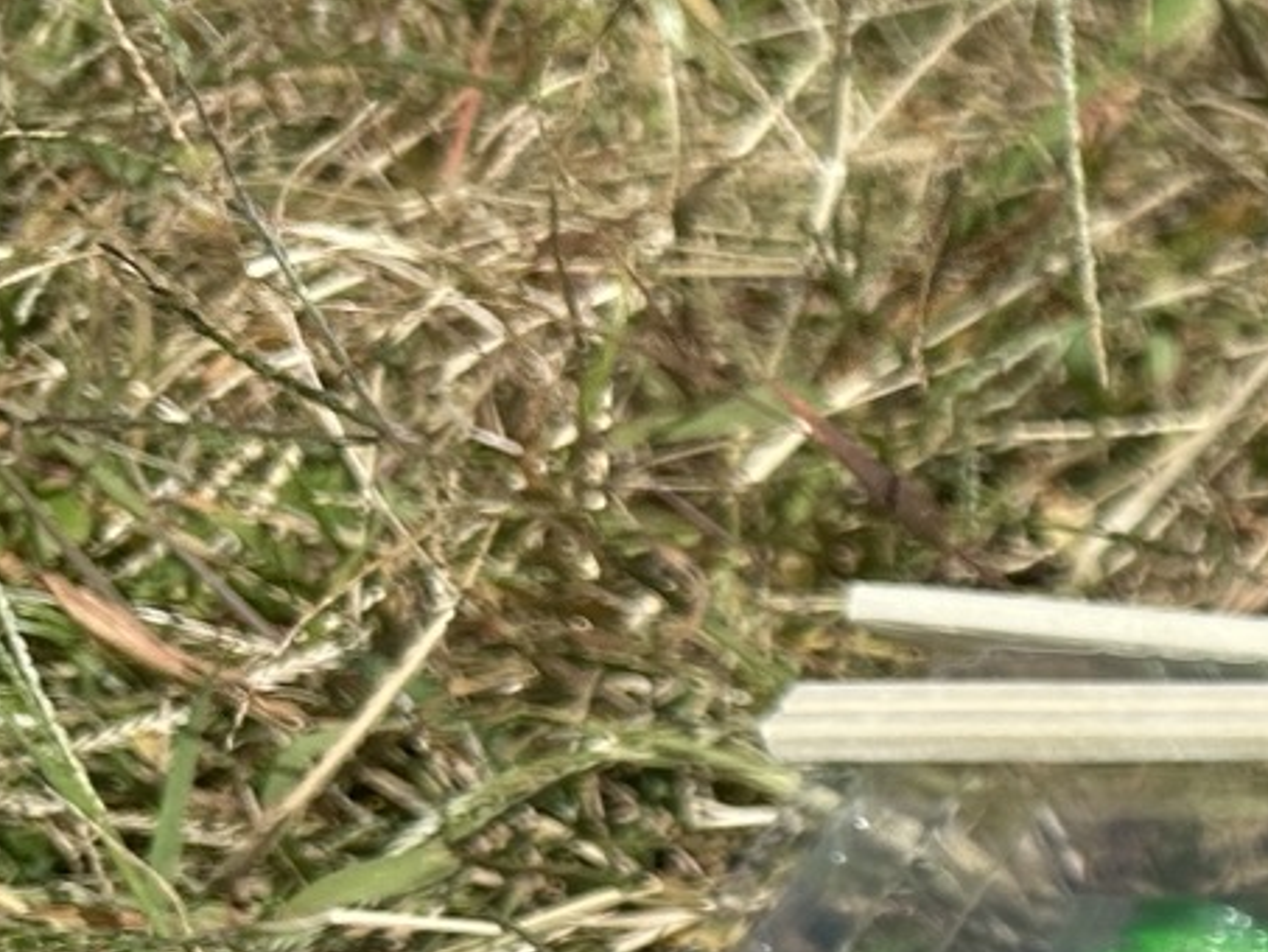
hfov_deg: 14.6
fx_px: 3884
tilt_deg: -28.4
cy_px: 1336
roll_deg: +1.3
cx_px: 2687
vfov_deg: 13.3
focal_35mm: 106
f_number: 1.78
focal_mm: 6.86
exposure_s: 1/7576
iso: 80
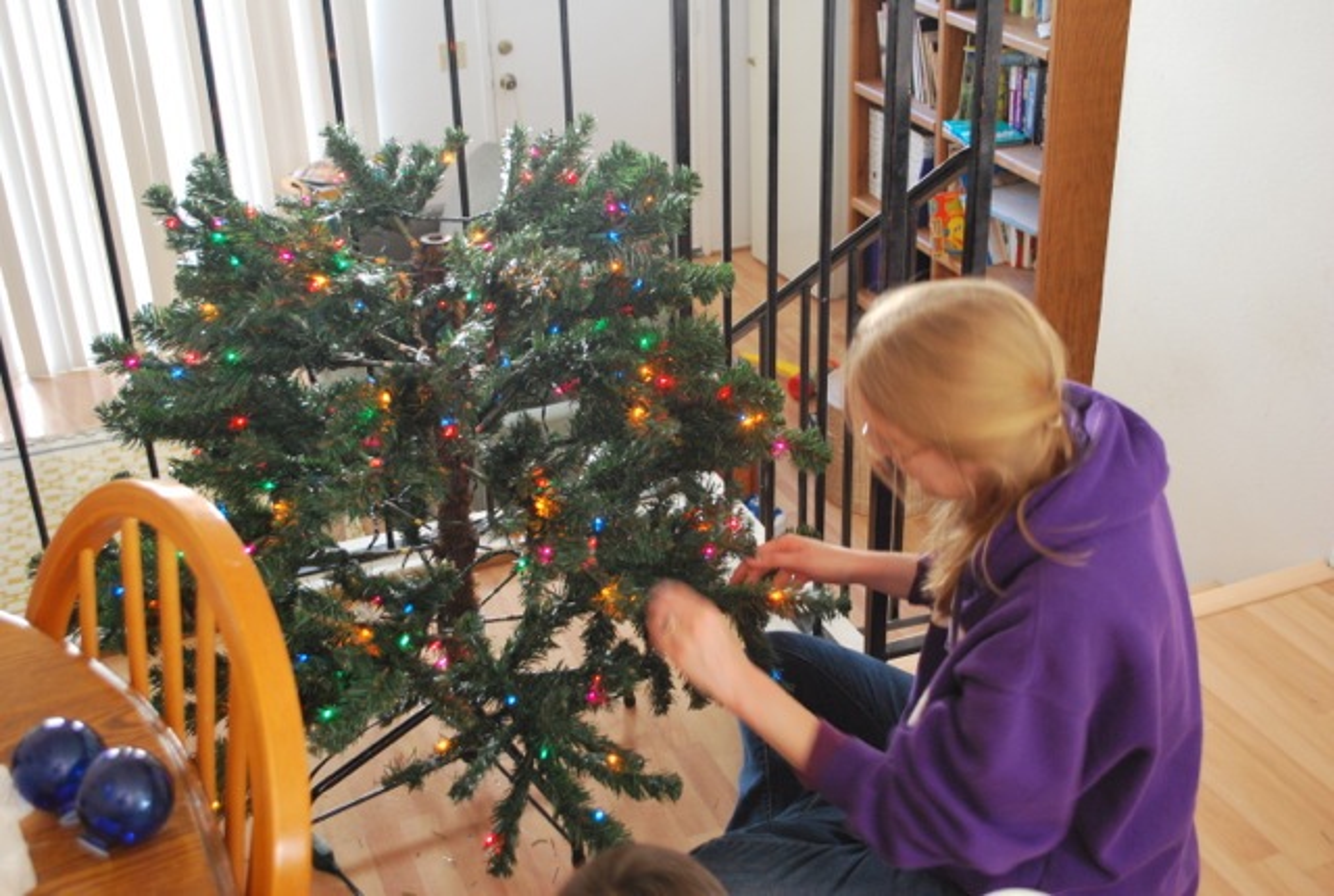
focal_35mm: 42
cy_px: 448
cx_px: 667
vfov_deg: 32.1
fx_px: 1560
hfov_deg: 46.3
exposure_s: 1/20
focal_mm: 28
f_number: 4.5
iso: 800
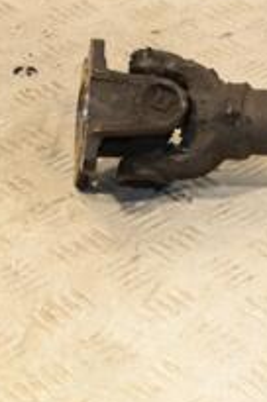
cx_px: 505
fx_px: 1473
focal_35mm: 132
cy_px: 84
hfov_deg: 9.7
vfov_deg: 15.5
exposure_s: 1/160
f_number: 5
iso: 800
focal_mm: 30
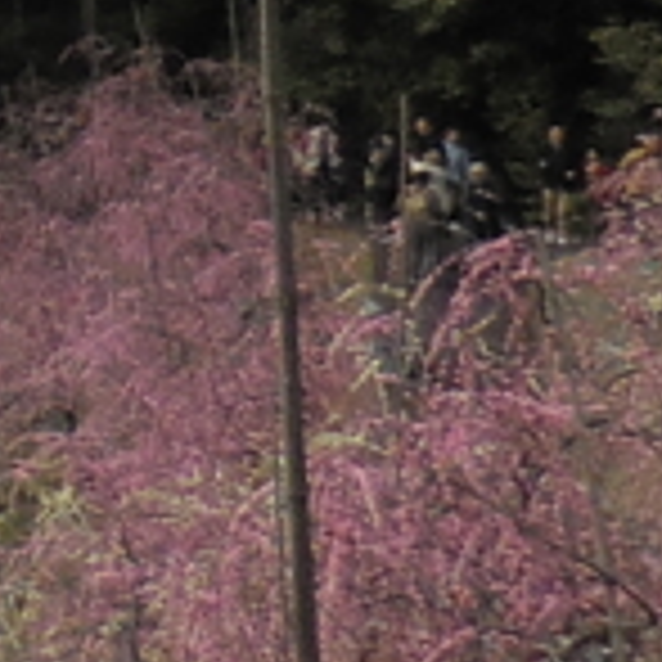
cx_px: -1563
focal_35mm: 154
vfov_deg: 10.9
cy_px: -338
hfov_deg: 8.6
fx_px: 3332
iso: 125
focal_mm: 4.5
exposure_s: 1/1250
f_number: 3.3
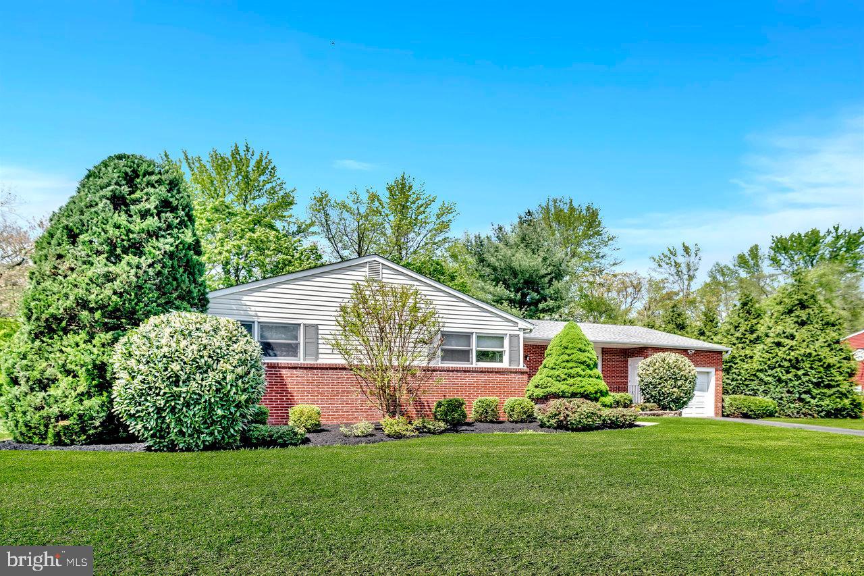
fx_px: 384
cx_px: 432
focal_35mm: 16
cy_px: 288
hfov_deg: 96.7
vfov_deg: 73.7
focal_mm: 16
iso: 320
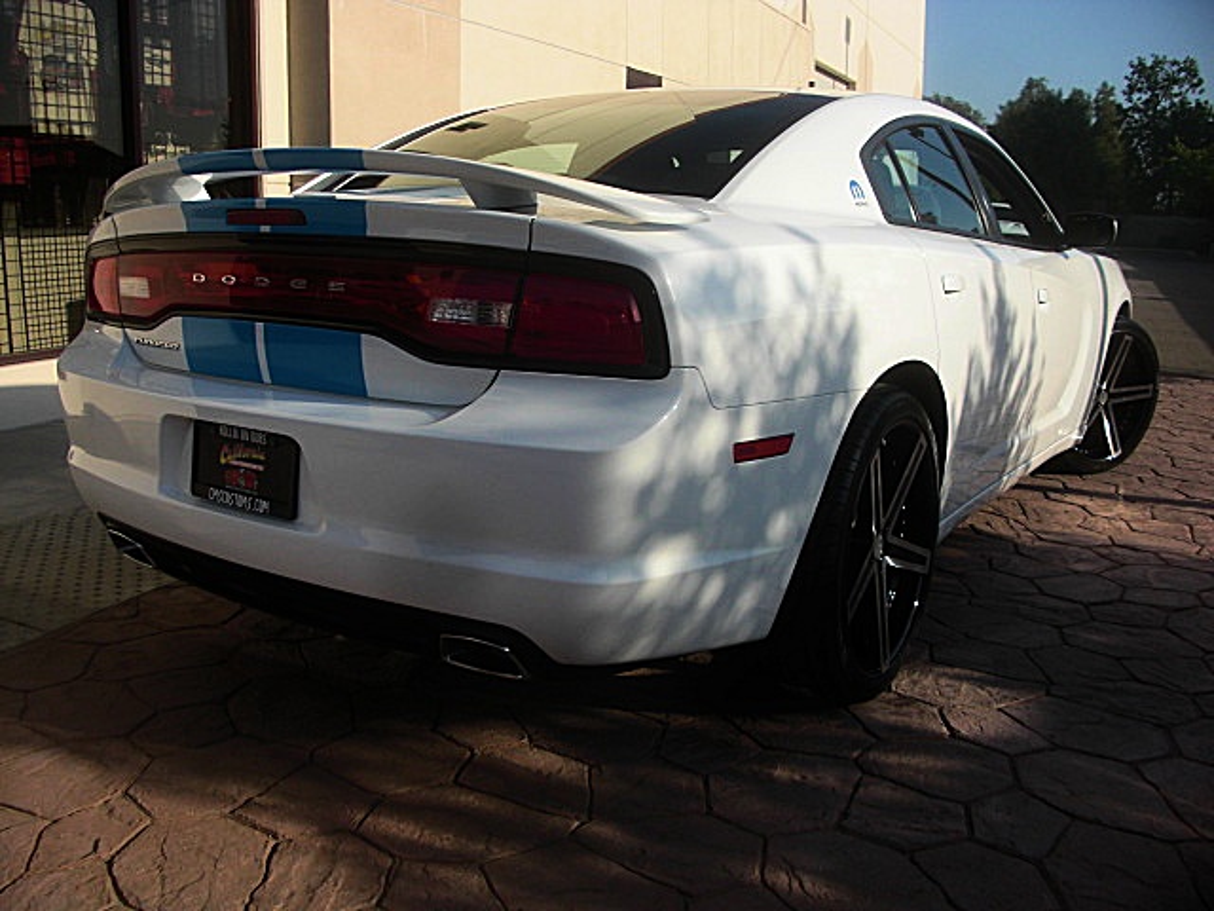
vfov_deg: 39.7
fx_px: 1263
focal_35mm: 36
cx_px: 607
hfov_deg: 51.4
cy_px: 456
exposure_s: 1/160
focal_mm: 6.3
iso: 50
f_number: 7.9
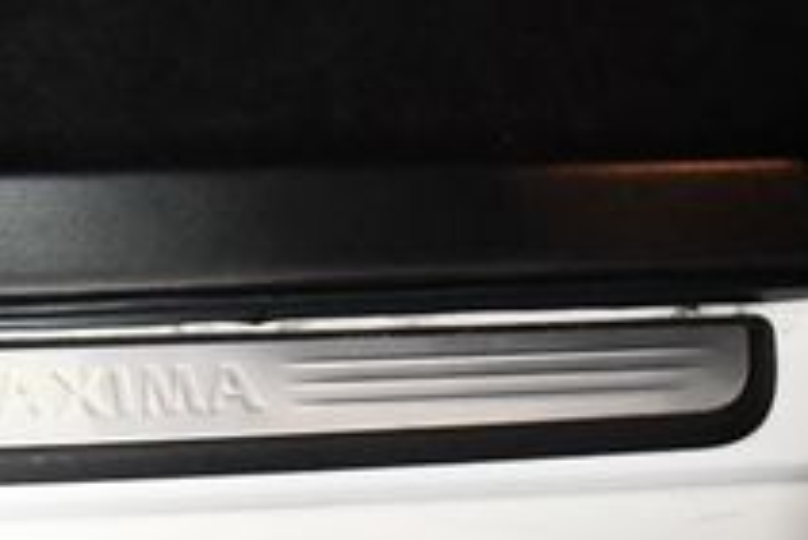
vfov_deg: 12.6
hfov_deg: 17.1
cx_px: -371
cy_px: 172
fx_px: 2448
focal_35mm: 109
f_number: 3.5
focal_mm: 18
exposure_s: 1/125
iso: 3200
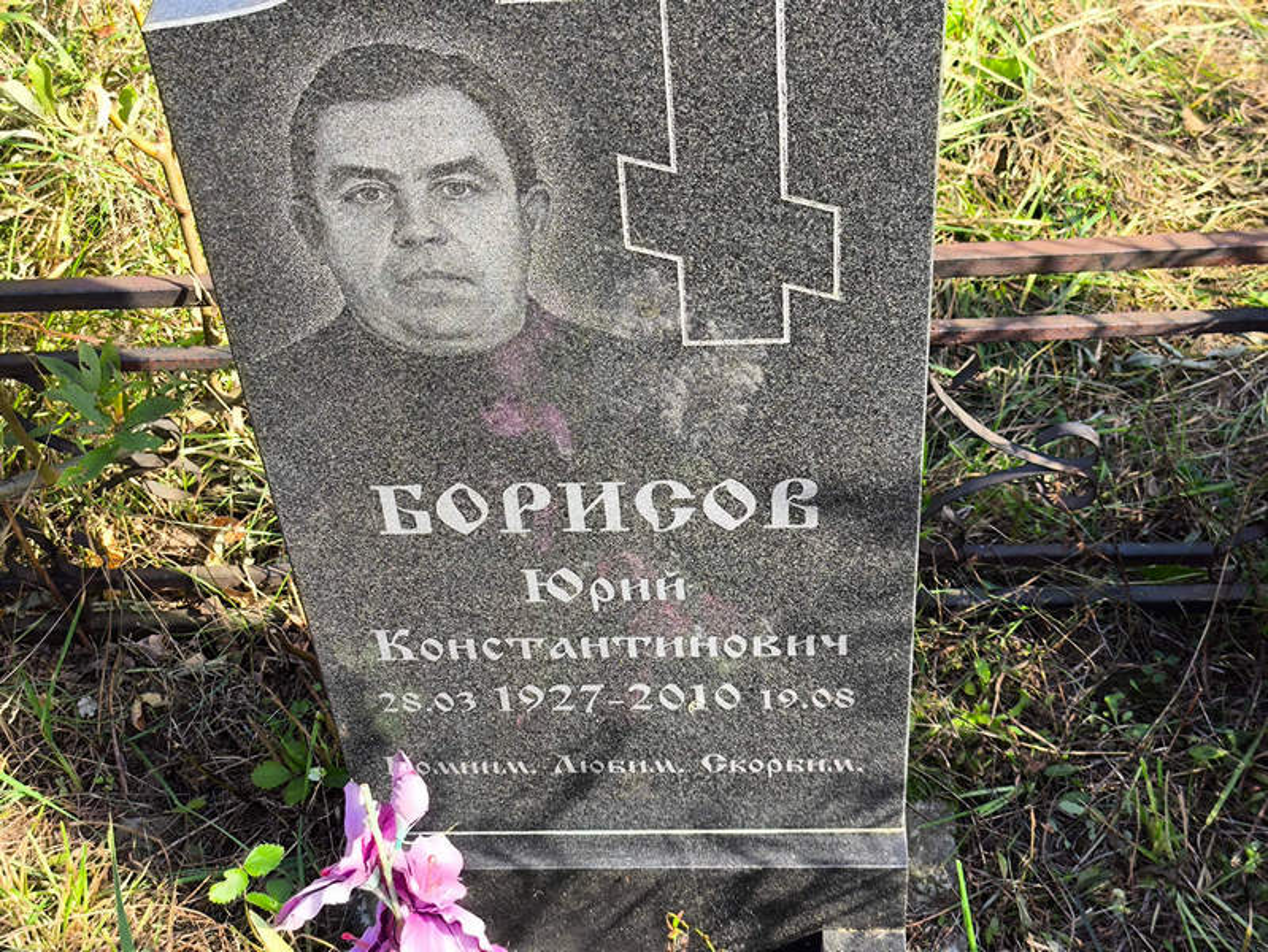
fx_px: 1832
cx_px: 634
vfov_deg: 29.1
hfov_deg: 38.2
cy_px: 476
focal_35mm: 50
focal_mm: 4.71
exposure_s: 1/273
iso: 50
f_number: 1.7
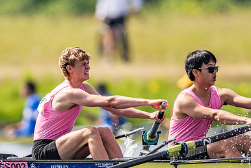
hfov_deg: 1.5
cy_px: 103
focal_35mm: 1350
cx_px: 117
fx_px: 9419
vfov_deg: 1.0
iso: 200
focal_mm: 600
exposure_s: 1/2500
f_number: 4
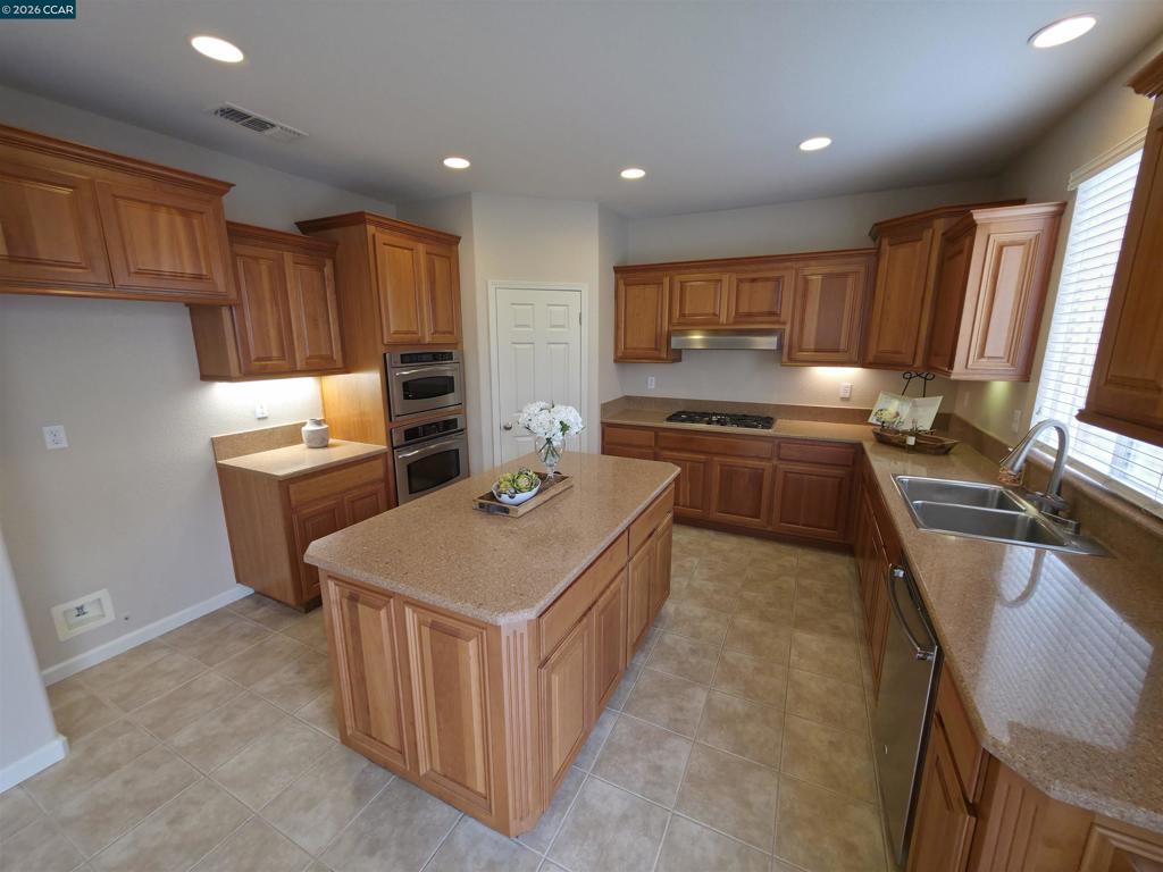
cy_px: 436
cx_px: 582
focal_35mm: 13
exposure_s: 1/120
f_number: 1.9
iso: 64
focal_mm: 2.2
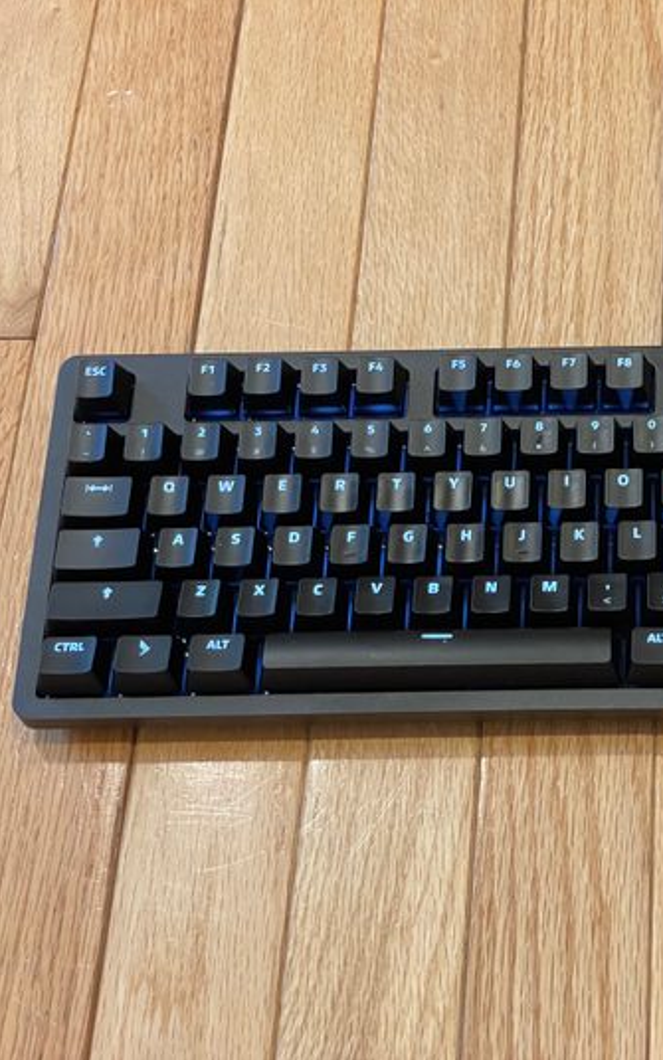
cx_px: 709
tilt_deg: -61.6
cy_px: 528
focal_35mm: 74
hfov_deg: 17.1
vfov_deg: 27.8
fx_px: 2139
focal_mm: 6
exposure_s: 1/60
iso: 320
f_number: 2
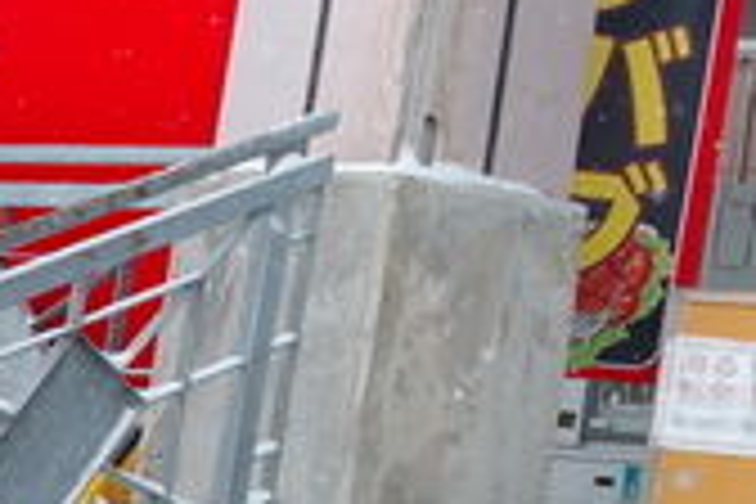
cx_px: 1780
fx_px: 4074
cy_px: -457
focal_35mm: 194
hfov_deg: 9.5
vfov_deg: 6.9
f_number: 5.6
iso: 1250
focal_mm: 26
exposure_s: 1/1000
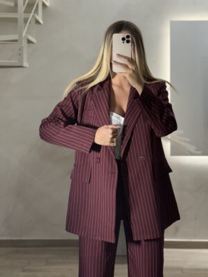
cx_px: 104
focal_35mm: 48
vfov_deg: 39.7
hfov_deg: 30.3
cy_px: 138
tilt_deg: -8.2
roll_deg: -1.4
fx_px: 385
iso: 80
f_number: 1.78
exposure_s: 1/100
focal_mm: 6.76
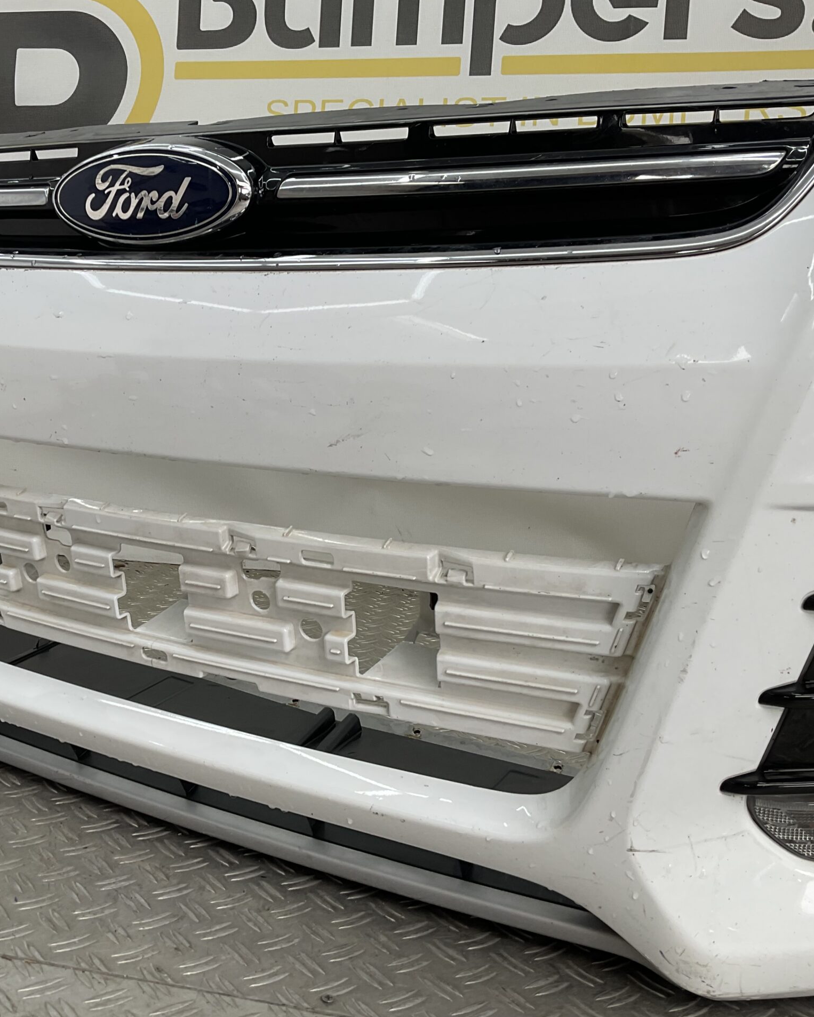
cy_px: 511
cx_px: 254
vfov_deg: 47.9
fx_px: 1144
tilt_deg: -10.6
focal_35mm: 38
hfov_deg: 38.6
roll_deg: -4.2
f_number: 1.8
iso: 16
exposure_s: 1/140
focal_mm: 3
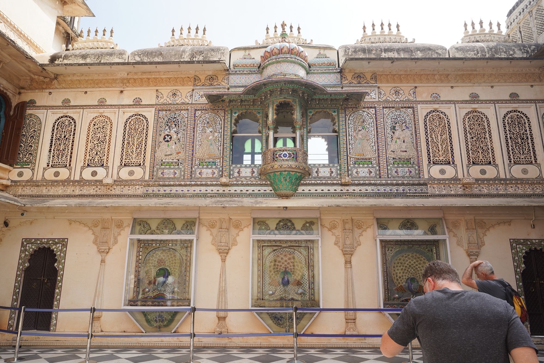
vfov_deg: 53.1
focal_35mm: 24
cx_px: 272
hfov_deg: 73.7
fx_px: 363
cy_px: 182
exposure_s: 1/100
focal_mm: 24
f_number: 10
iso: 100
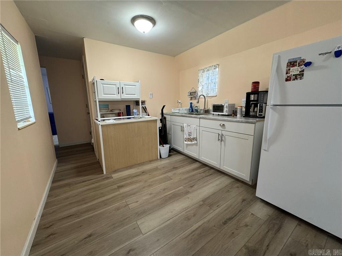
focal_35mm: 14
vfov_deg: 85.7
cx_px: 171
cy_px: 128
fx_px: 138
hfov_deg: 102.1
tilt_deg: -10.6
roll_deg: +0.6
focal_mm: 2.22
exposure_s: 1/60
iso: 200
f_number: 2.2
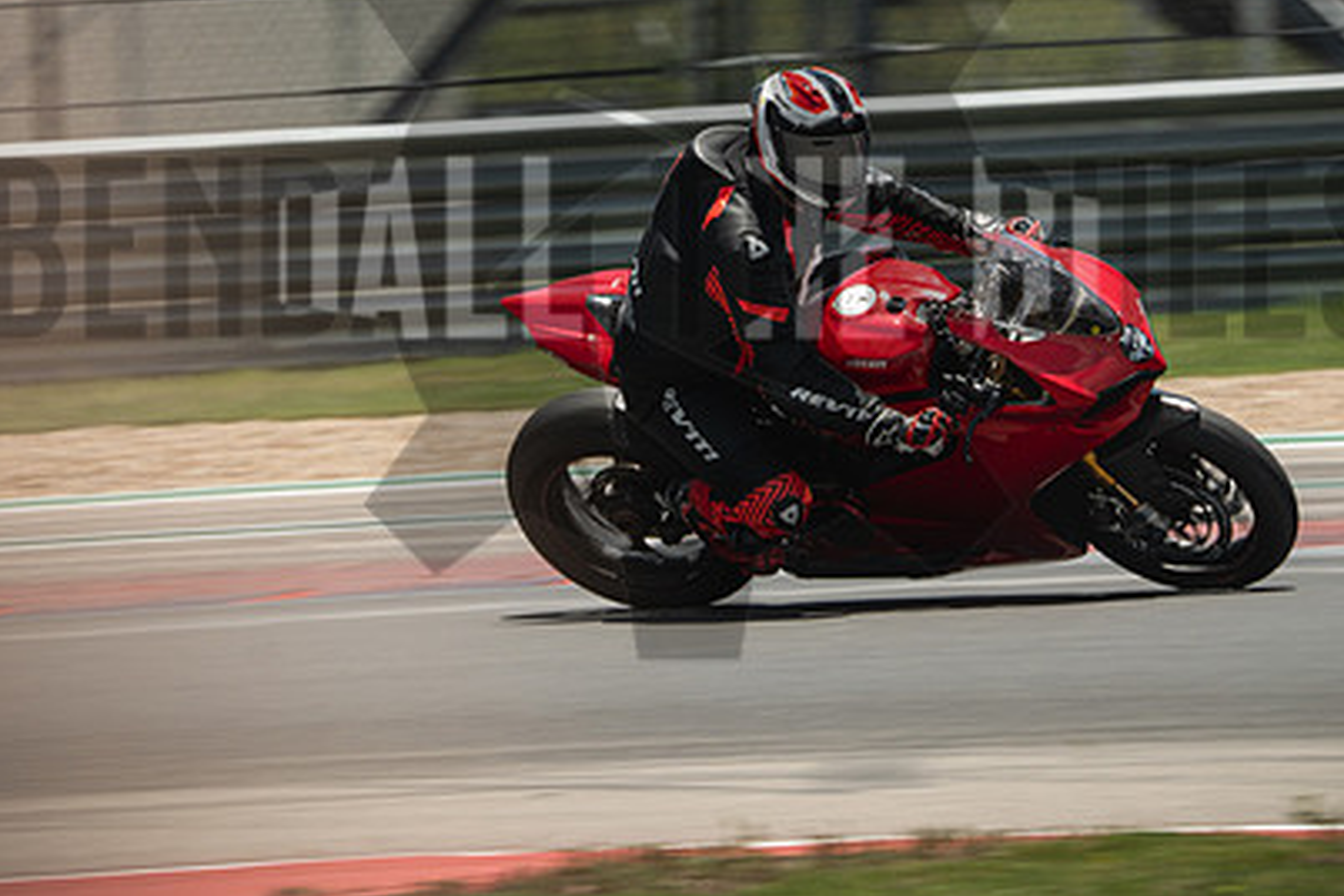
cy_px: 252
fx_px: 22660
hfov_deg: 3.4
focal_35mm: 607
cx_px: 689
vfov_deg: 2.3
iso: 160
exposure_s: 1/250
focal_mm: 280.4
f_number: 8
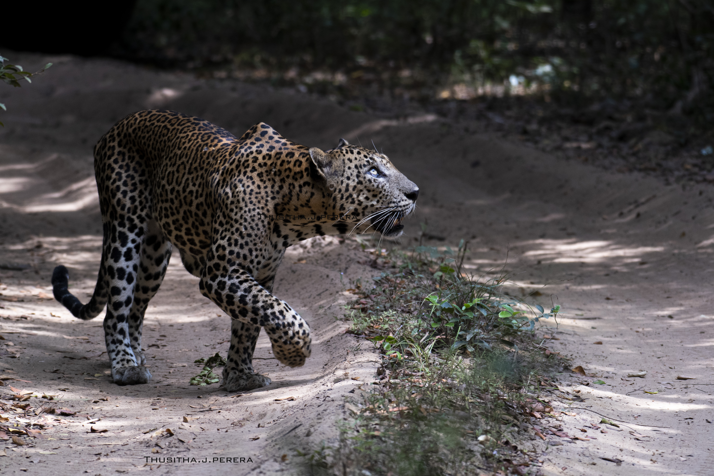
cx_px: 357
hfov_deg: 5.3
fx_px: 7734
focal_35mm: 390
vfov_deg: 3.5
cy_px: 238
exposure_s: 1/500
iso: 720
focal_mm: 260
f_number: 5.6
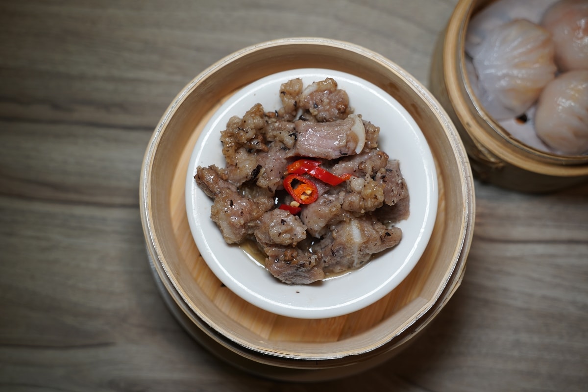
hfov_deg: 53.1
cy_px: 196
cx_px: 294
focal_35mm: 36
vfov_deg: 36.9
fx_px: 588
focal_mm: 36
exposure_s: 1/60
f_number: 4
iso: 125
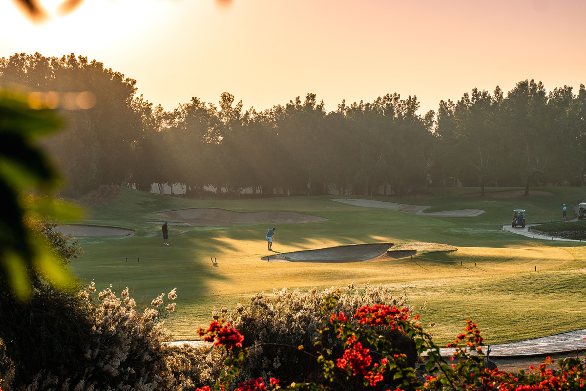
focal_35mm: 112
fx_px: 1823
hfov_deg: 18.3
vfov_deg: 12.2
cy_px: 196
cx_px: 293
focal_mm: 75
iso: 125
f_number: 5
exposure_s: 1/800
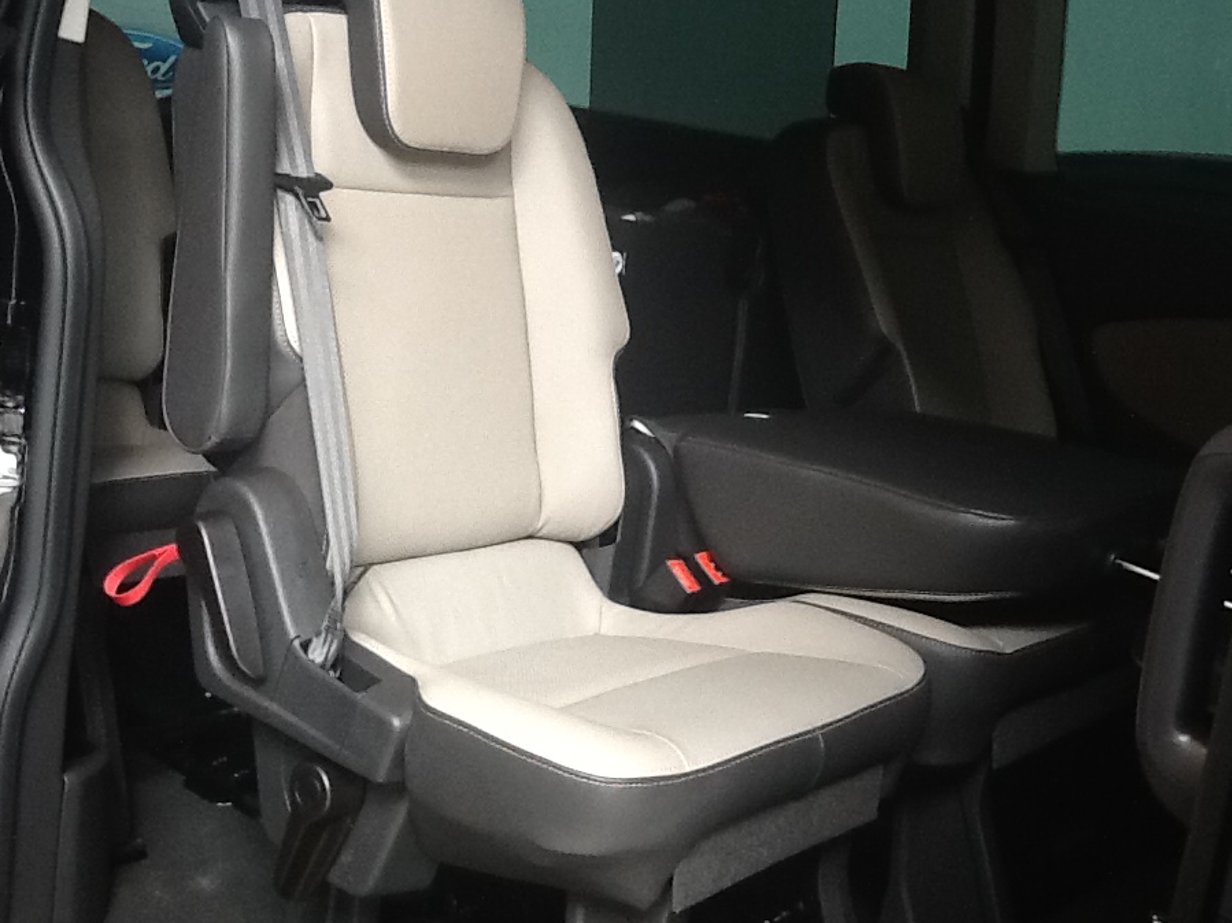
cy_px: 433
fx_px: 1673
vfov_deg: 30.9
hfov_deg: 40.4
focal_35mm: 47
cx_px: 587
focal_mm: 2.03
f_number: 2.4
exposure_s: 1/30
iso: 100
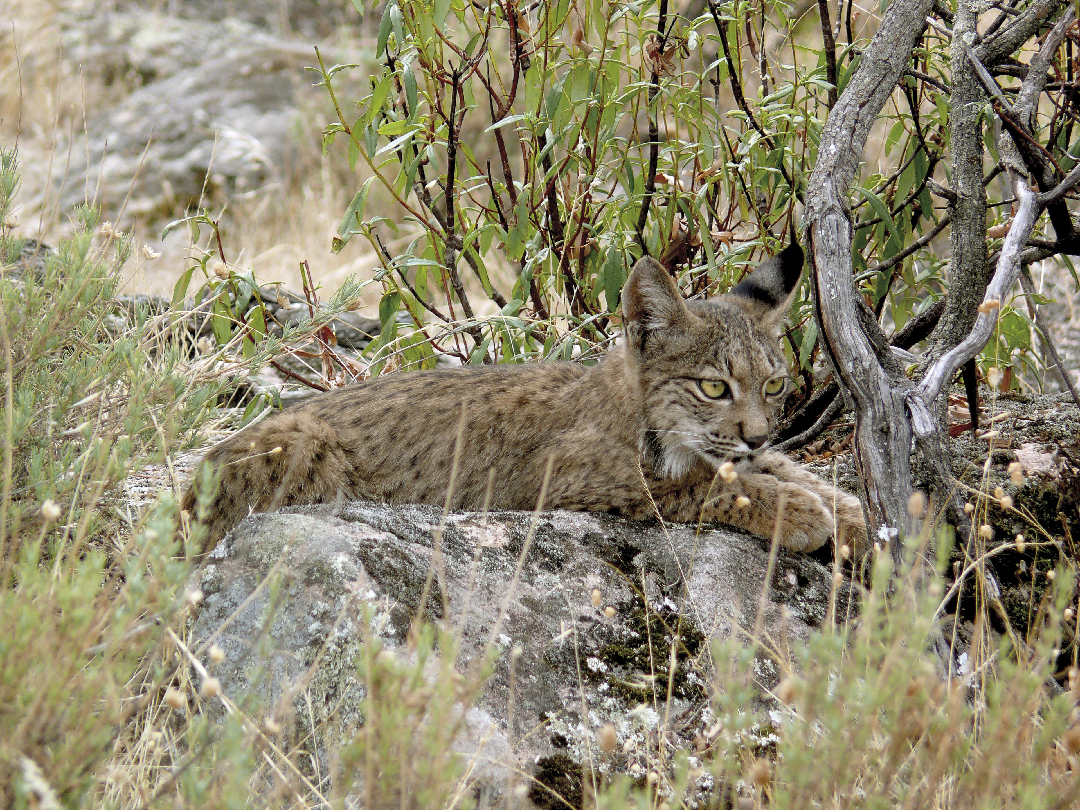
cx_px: 540
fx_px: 13104
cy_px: 405
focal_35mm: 420
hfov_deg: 4.7
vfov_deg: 3.5
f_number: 4.5
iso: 100
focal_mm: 88.8
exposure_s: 1/250
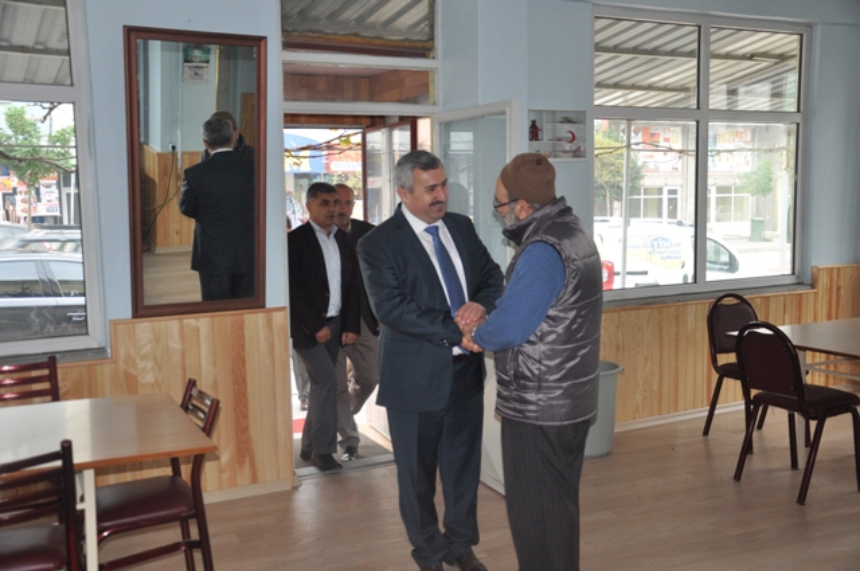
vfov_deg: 35.4
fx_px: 895
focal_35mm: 38
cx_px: 430
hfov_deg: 51.3
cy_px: 286
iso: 720
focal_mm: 25
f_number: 4
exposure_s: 1/125
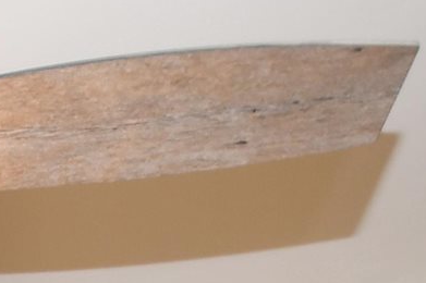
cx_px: -657
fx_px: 1395
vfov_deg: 8.1
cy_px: 1070
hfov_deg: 12.6
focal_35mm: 118
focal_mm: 10
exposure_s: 1/60
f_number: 4.5
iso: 125
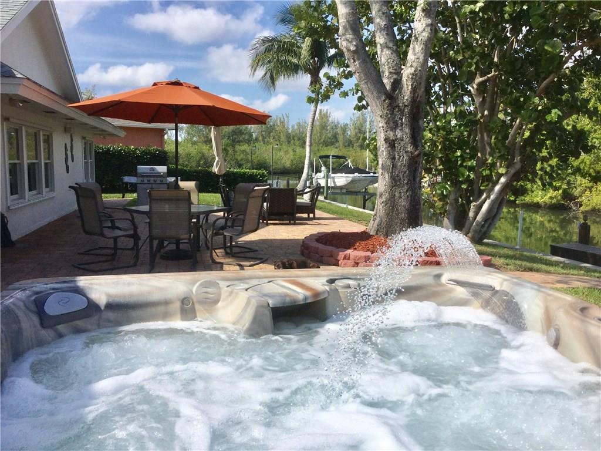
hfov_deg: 58.4
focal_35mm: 31
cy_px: 226
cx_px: 300
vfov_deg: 45.4
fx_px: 538
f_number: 2.4
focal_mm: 3.3
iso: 25
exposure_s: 1/1773
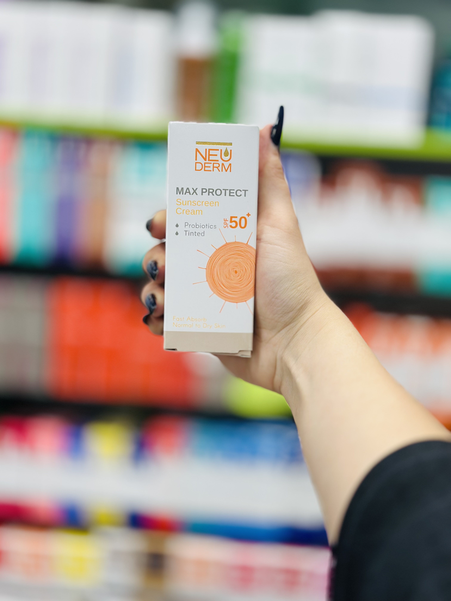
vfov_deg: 39.7
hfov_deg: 30.3
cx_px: 226
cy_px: 300
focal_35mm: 48
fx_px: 834
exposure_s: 1/100
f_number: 1.78
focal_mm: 6.86
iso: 80
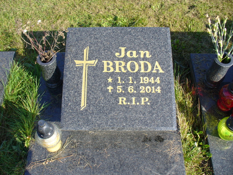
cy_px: 88
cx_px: 116
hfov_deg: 50.1
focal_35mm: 37
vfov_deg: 38.7
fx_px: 249
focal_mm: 6.1
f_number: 5.6
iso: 80
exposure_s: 1/125
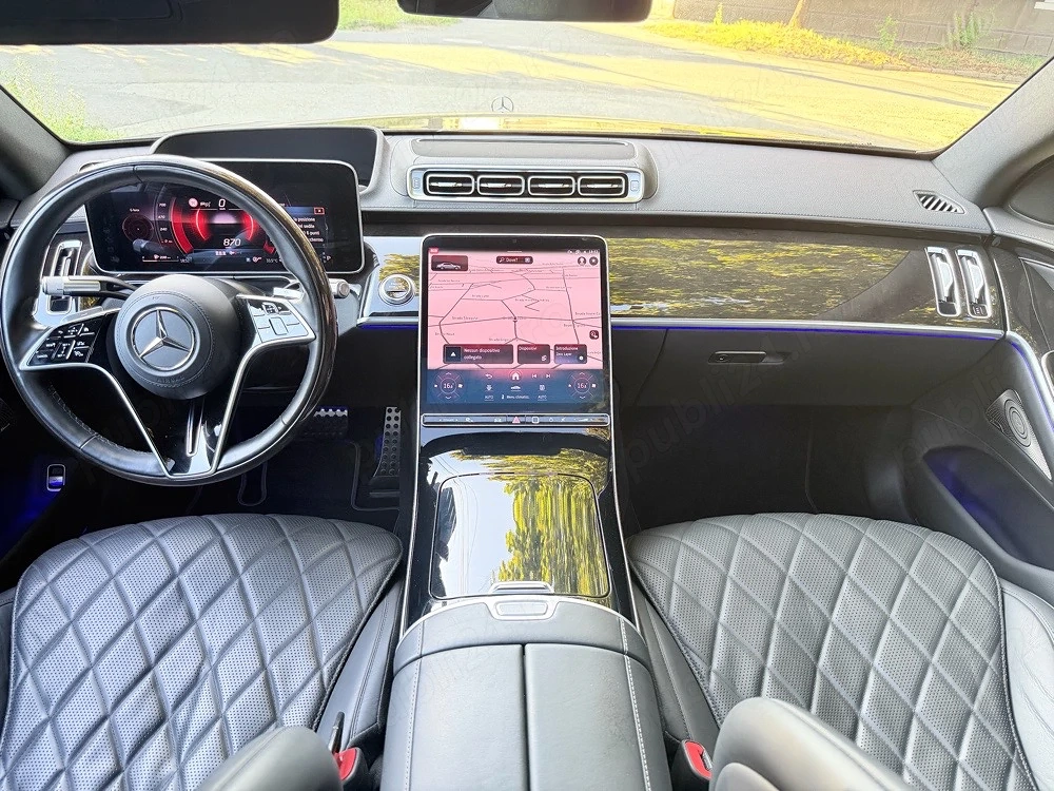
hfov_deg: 71.6
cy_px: 396
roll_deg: -3.9
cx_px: 527
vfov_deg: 56.8
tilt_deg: -29.0
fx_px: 731
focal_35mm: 24
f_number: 1.78
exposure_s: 1/60
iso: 320
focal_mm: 6.76
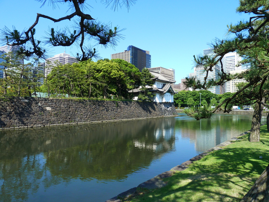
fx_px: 194
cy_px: 101
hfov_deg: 69.4
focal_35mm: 25
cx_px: 134
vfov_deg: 54.9
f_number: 4
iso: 80
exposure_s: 1/250
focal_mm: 4.1
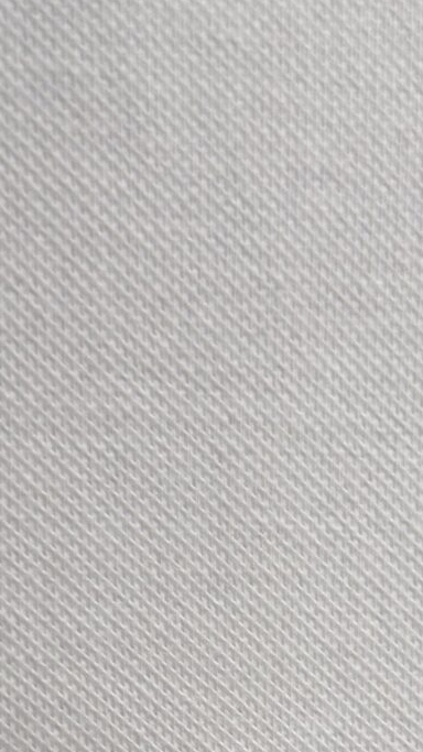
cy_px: 857
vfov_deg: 20.6
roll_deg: +0.5
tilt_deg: -11.6
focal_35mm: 98
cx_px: 174
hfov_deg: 12.3
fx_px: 1955
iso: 200
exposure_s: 1/63
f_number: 1.78
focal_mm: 6.76
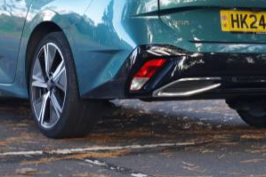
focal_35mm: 109
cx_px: 141
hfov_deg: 18.7
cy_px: 8
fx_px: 806
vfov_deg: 12.4
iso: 200
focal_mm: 51.1
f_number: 4
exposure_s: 1/60
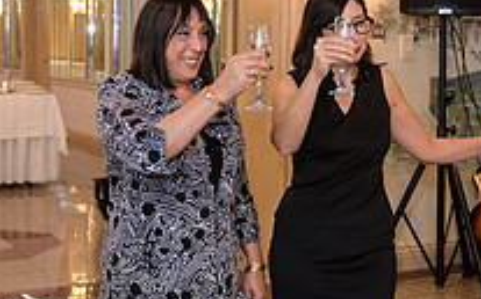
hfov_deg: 28.2
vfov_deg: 17.7
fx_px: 956
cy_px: 82
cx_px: 279
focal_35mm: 73
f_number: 3.2
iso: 800
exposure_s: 1/125
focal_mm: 24
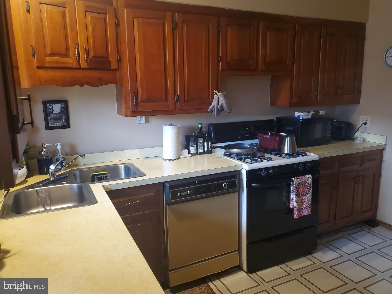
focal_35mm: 26
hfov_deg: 67.3
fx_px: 294
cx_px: 196
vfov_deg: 53.1
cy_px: 147
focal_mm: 4.3
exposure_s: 1/40
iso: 250
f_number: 1.5
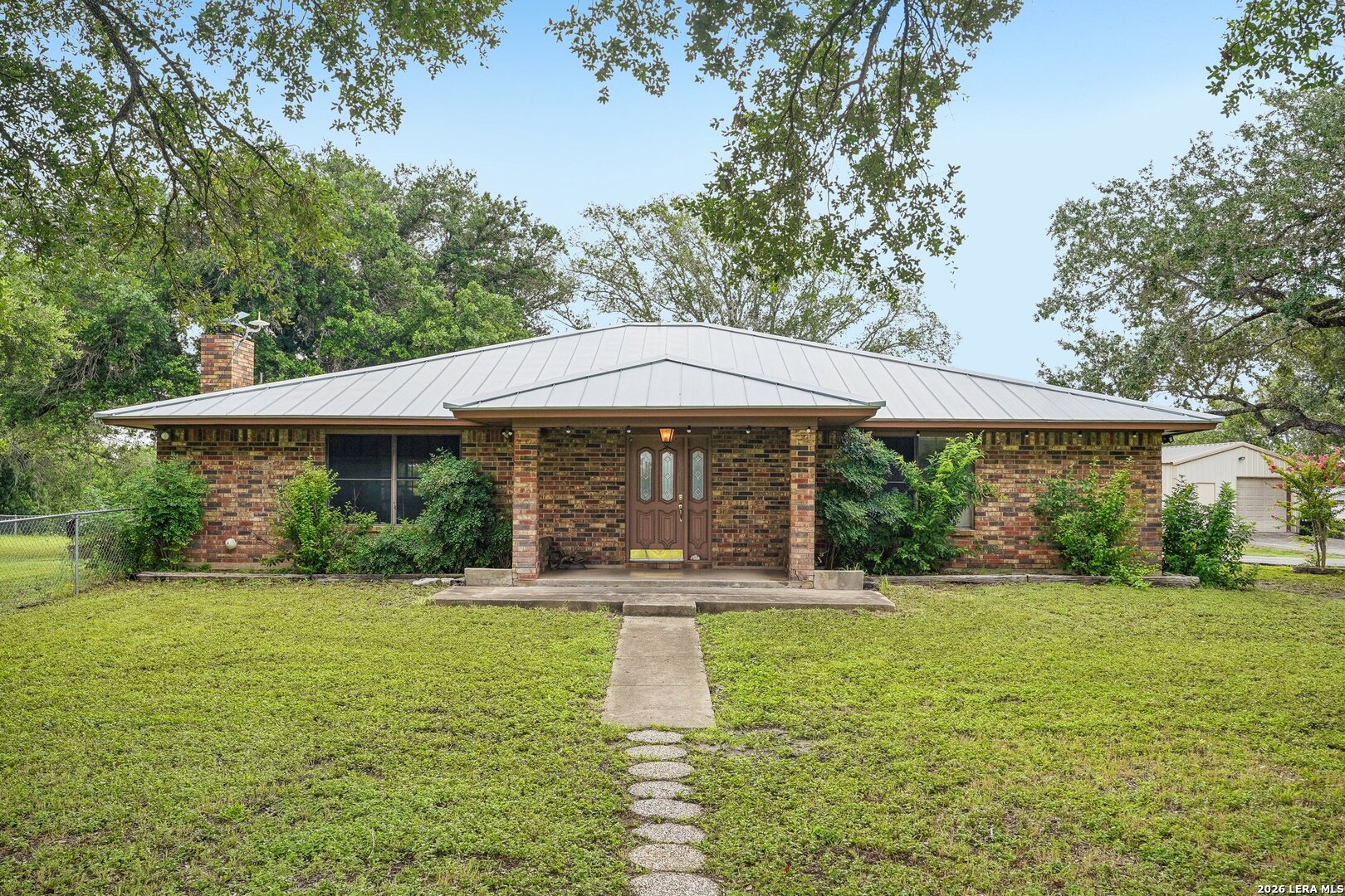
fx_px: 1139
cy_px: 448
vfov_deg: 43.0
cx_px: 672
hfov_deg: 61.1
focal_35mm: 30
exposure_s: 1/160
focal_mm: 30.5
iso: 100
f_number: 8
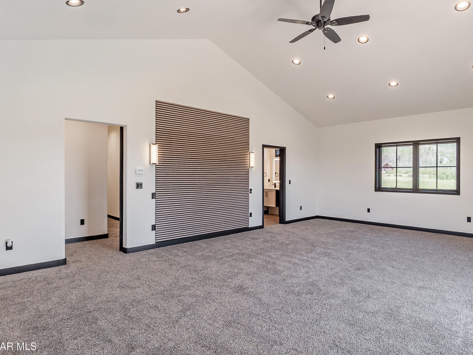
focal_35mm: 20
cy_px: 180
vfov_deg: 66.0
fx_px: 273
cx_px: 257
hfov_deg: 81.6
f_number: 10
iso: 100
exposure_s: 1/2.5
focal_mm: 12
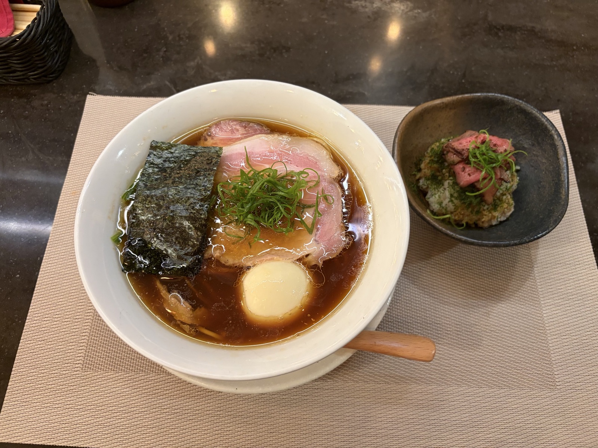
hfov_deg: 67.3
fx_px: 449
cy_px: 224
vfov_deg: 53.1
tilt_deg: -64.8
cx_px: 299
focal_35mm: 26
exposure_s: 1/50
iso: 320
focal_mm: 5.96
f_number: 1.6
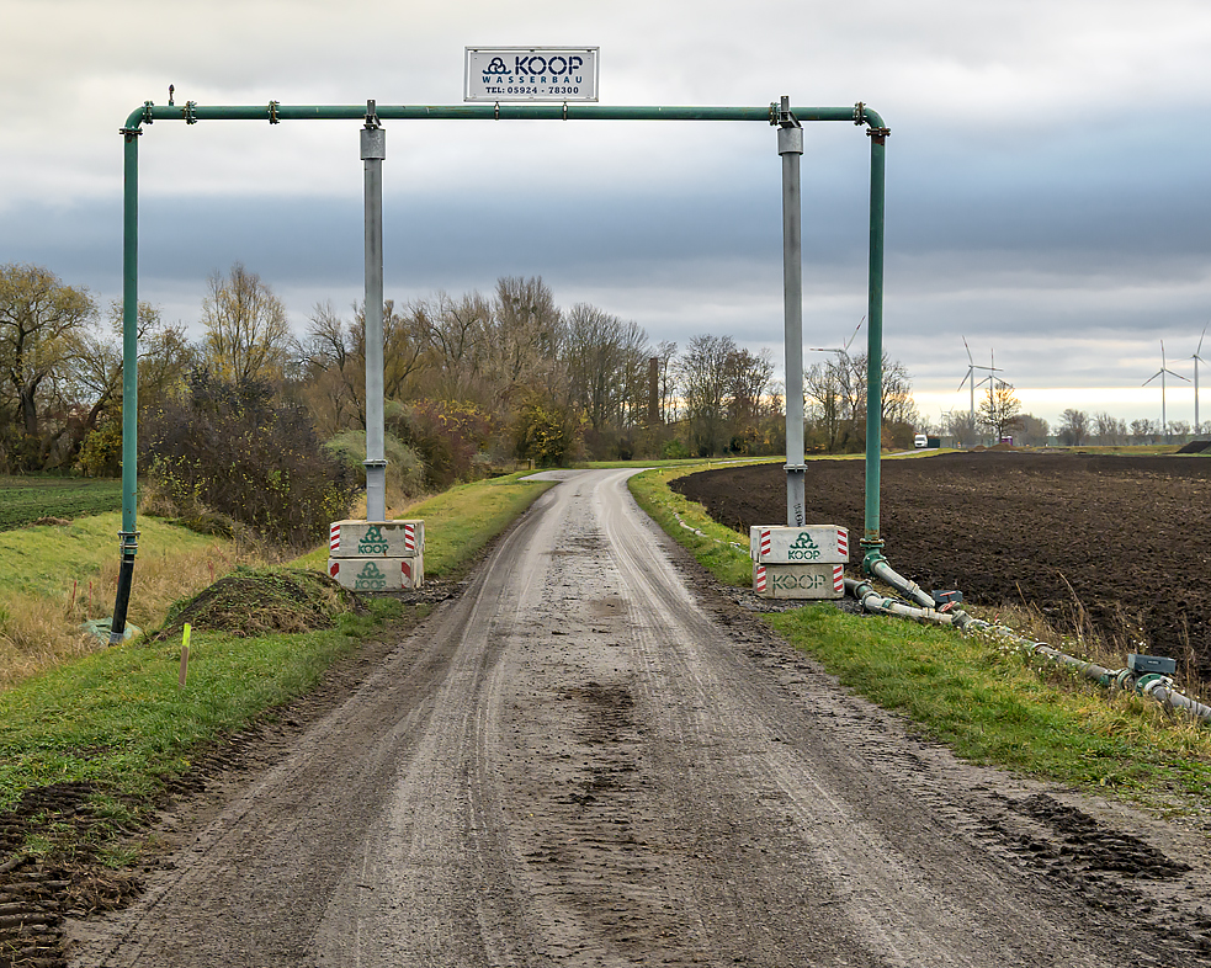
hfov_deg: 33.6
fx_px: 2002
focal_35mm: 56
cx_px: 529
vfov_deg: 27.2
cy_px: 483
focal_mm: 32.5
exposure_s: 1/125
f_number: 6.7
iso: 400
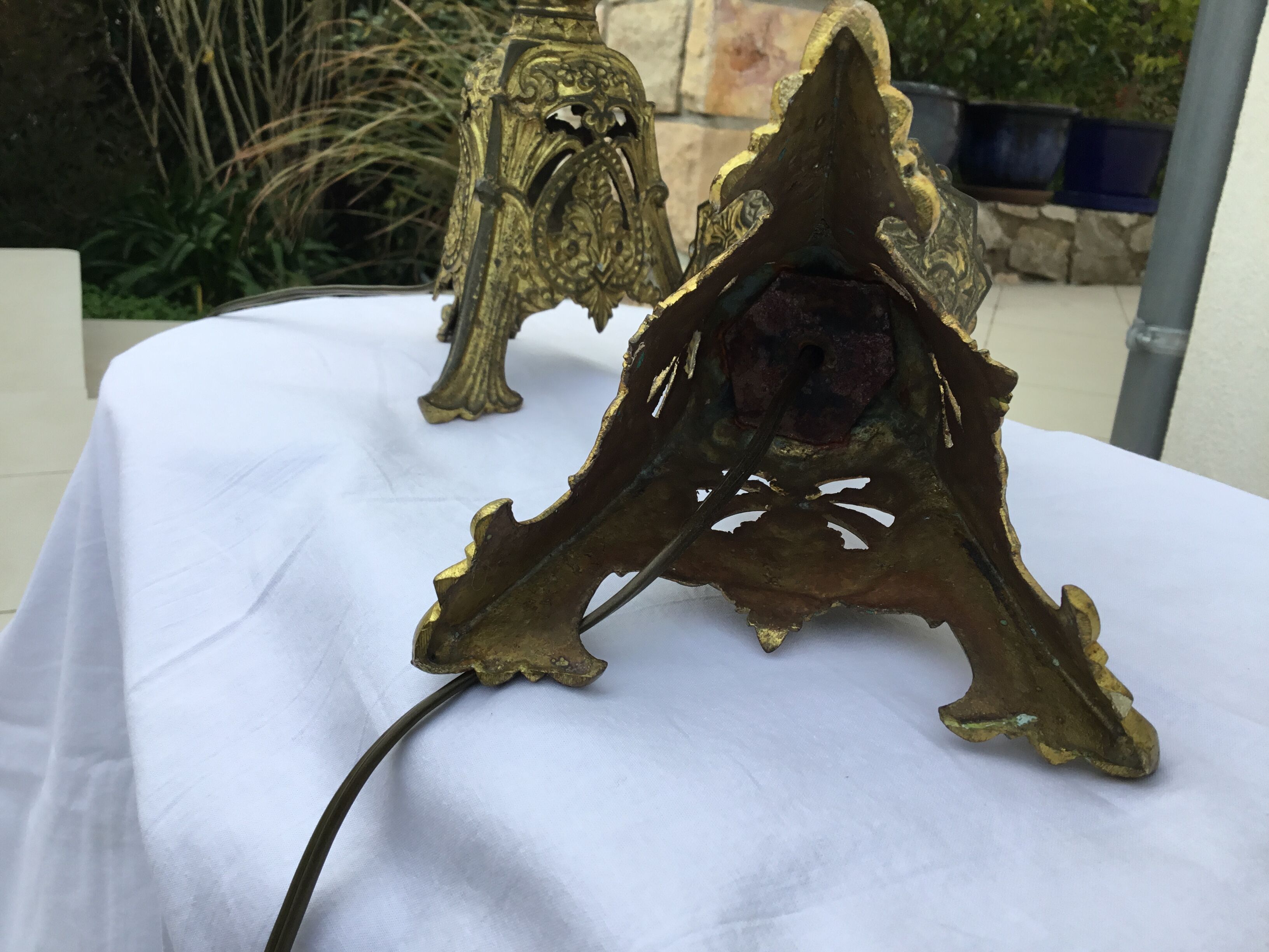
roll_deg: -4.6
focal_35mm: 31
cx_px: 634
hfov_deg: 58.4
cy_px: 476
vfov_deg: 45.4
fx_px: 1136
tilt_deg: -19.4
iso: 32
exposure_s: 1/100
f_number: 2.4
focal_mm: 3.3
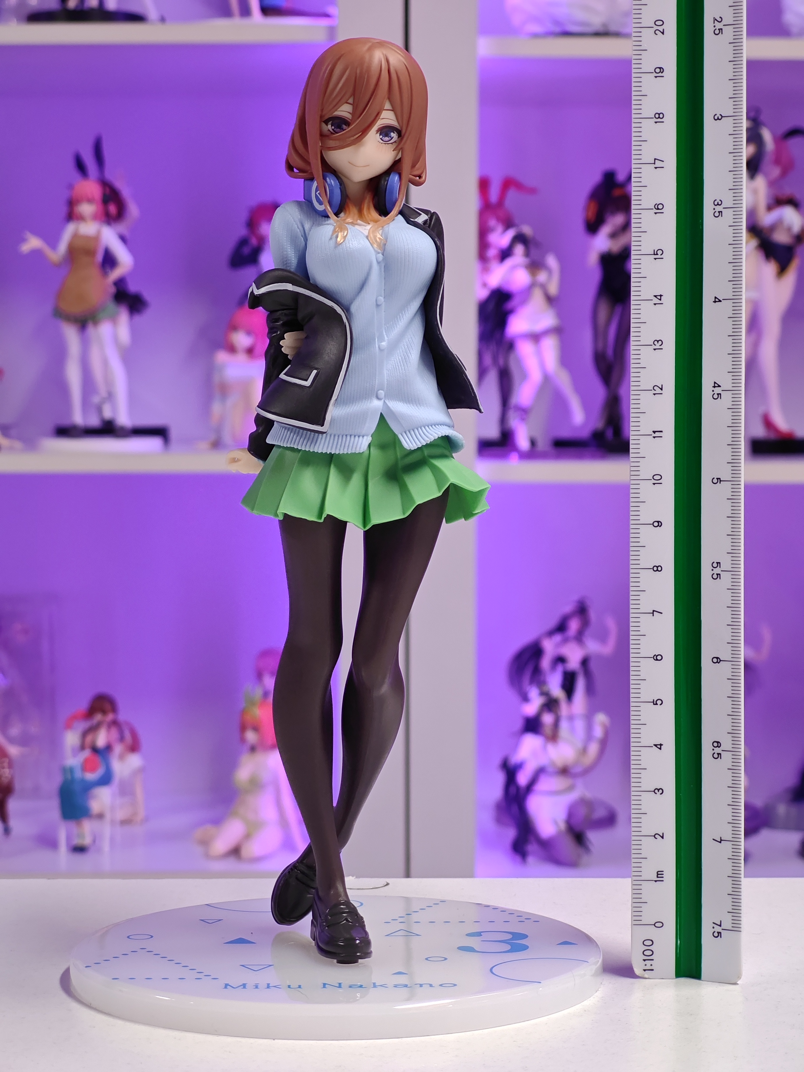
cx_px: 402
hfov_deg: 18.4
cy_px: 536
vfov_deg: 24.4
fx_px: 2477
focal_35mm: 80
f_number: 2.4
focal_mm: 7.48
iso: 800
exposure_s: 1/33.3
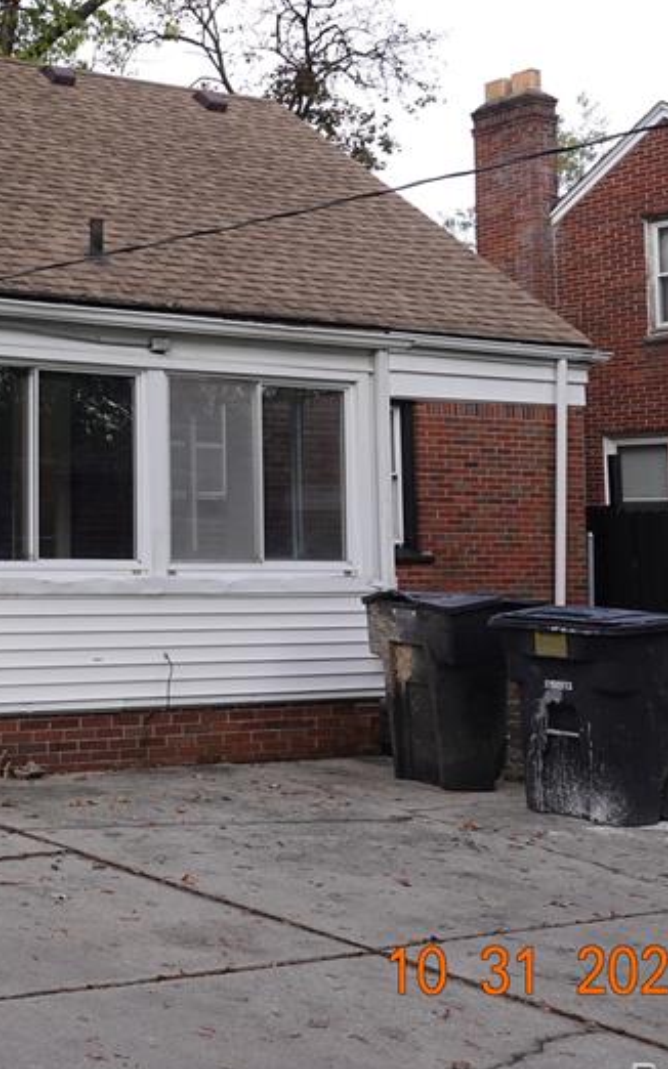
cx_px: -211
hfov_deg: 23.6
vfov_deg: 41.6
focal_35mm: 48
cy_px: 414
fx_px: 1399
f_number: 3.2
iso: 100
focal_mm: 8.8
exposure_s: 1/250
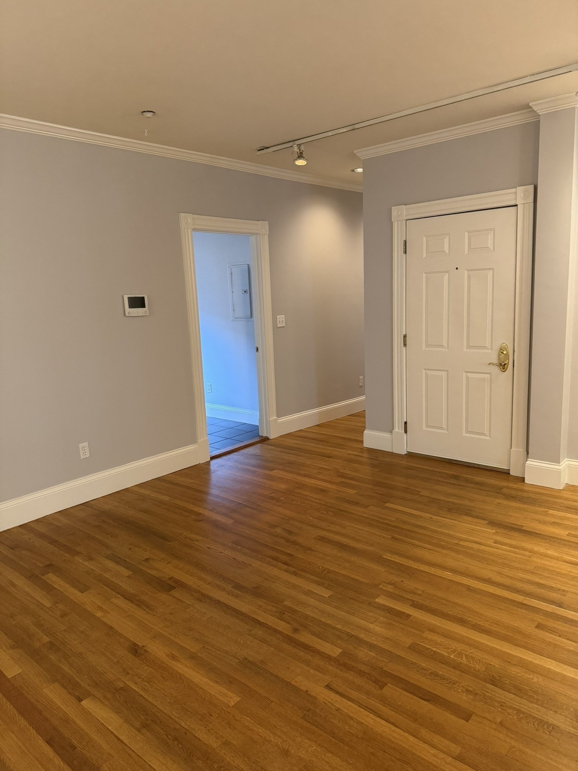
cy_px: 386
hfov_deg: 56.8
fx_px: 534
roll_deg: +2.3
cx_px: 289
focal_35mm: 24
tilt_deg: -9.4
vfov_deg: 71.6
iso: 320
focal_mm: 6.76
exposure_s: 1/60
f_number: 1.78
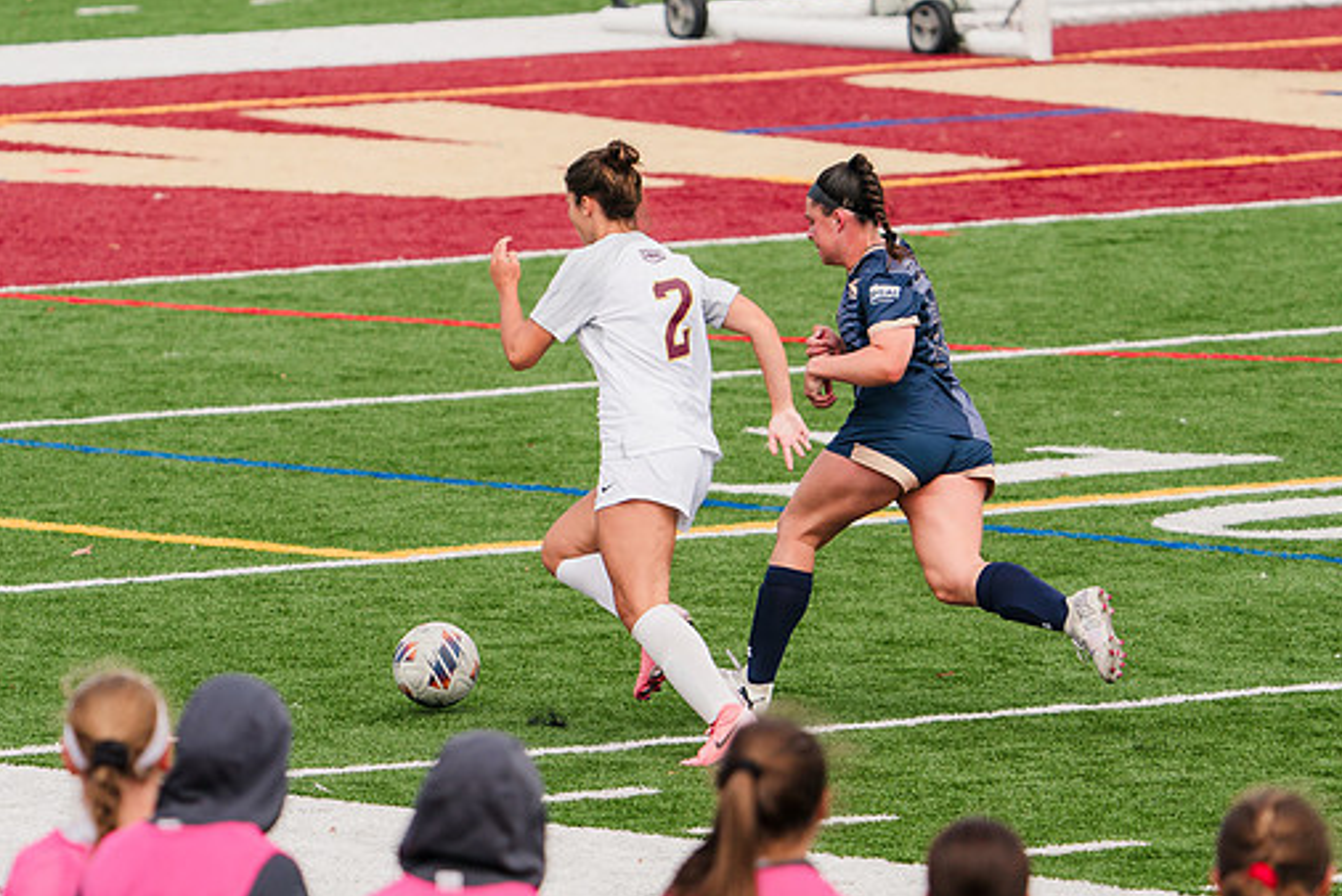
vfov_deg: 2.8
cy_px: 488
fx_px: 18164
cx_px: 676
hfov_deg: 4.2
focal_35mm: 487
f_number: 6.3
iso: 400
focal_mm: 326
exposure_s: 1/1600
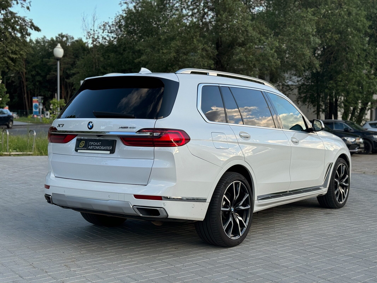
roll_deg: -0.8
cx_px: 188
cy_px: 142
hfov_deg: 39.7
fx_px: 523
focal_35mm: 48
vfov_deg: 30.3
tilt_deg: -3.2
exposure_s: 1/832
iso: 64
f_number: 1.78
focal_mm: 6.76
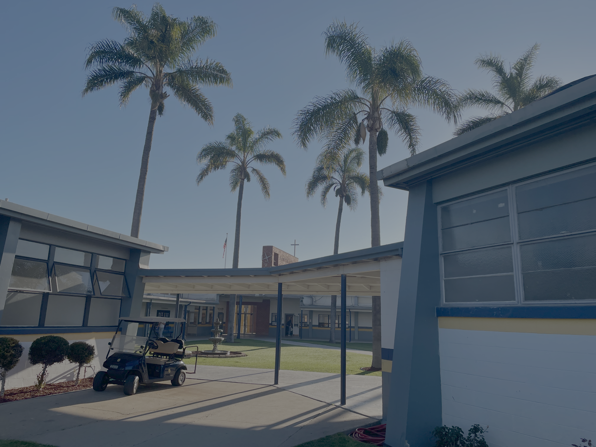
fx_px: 448
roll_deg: -1.1
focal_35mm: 26
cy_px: 224
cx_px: 298
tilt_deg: +12.4
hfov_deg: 67.3
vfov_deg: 53.1
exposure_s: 1/3205
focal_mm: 4.2
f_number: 1.6
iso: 32
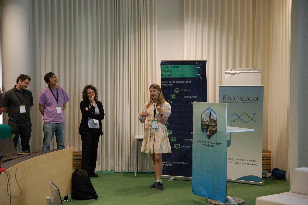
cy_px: 102
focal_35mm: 75
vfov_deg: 18.2
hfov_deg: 27.0
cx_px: 154
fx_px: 641
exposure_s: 1/125
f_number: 3.5
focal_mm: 50
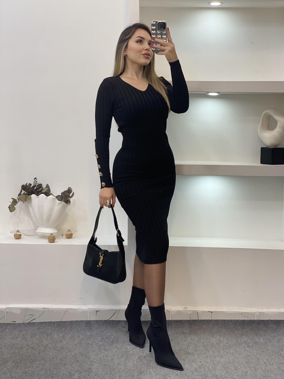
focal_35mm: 52
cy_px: 190
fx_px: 569
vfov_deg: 36.8
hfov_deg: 28.0
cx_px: 142
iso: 80
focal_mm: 6
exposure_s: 1/100
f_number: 2
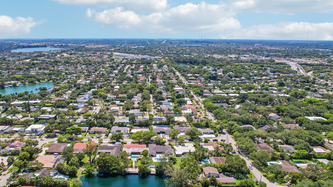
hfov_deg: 67.6
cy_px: 89
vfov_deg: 41.5
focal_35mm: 28
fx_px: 247
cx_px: 145
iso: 120
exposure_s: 1/2500
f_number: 2.8
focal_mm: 8.4
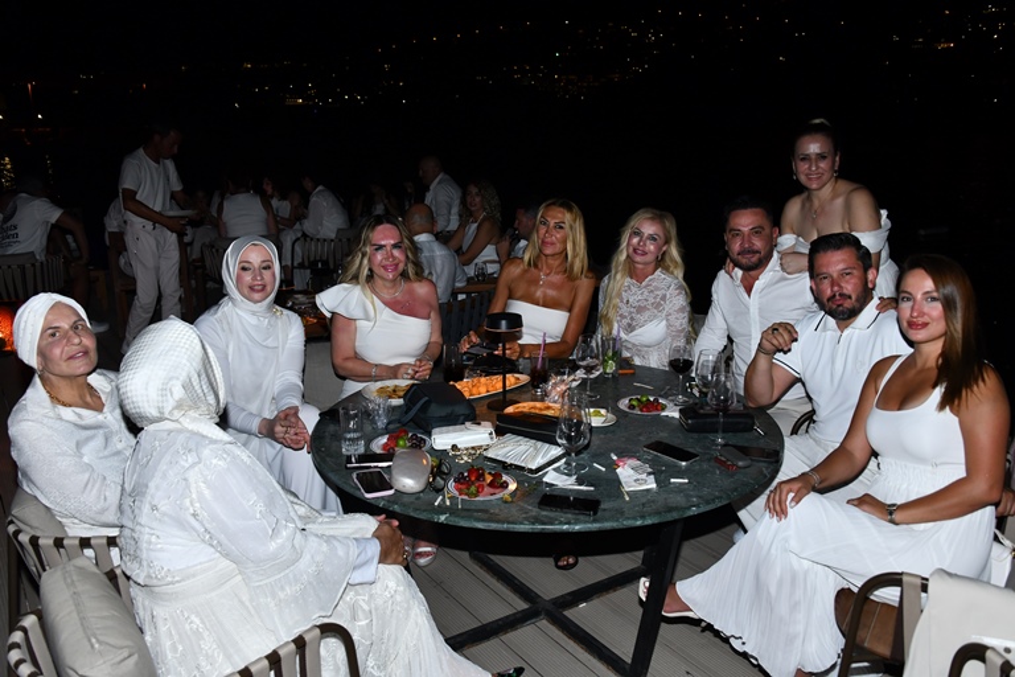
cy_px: 338
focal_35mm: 32
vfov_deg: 41.1
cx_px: 508
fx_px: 902
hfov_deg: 58.7
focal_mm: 32
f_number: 5
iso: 1000
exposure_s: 1/125
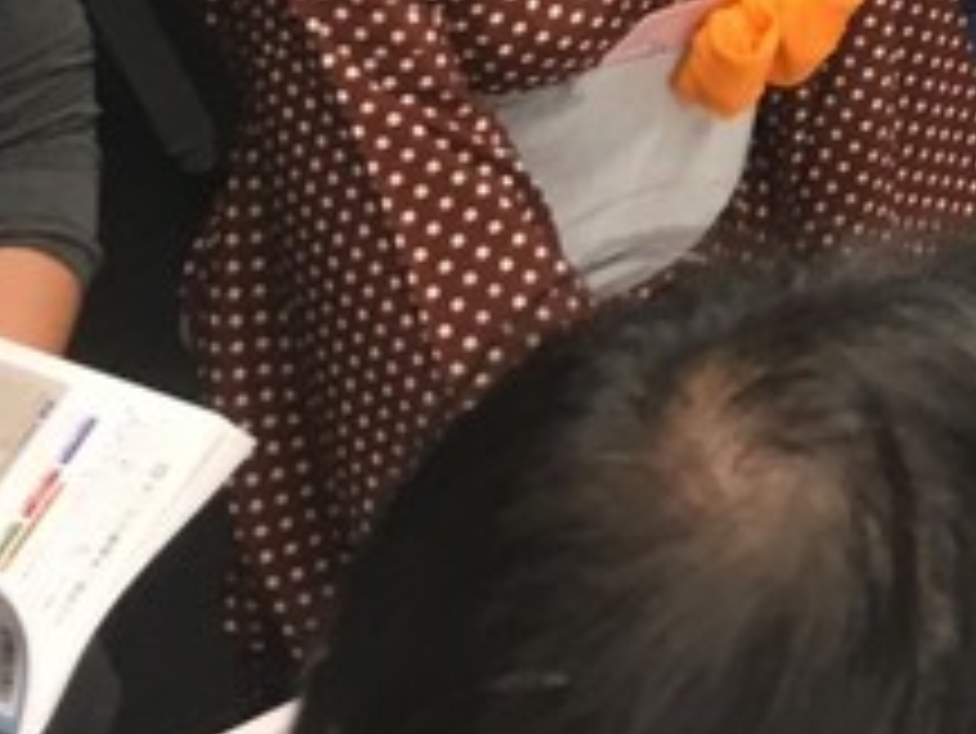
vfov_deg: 9.8
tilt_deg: -12.5
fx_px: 3865
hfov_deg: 13.3
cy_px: -905
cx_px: 1601
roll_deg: +0.2
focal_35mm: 137
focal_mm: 4.15
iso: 80
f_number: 2.2
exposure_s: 1/30
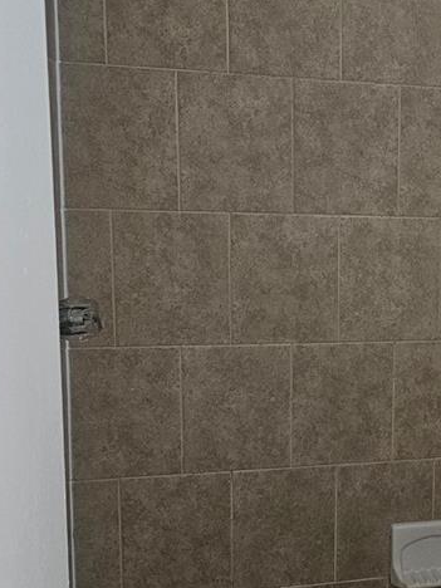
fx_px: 1002
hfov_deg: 22.5
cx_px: 554
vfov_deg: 32.6
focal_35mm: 59
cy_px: 348
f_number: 1.7
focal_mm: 6.3
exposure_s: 1/120
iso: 320
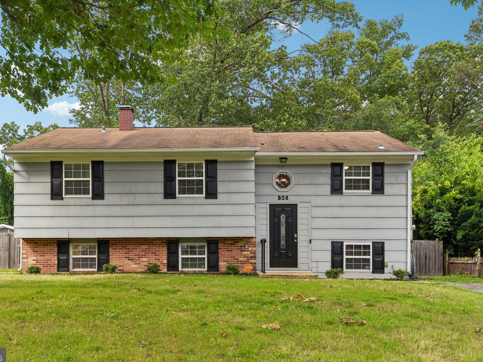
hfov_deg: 56.8
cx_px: 223
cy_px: 183
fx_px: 446
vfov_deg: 44.2
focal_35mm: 32
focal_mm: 29
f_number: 8
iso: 400
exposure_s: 1/400
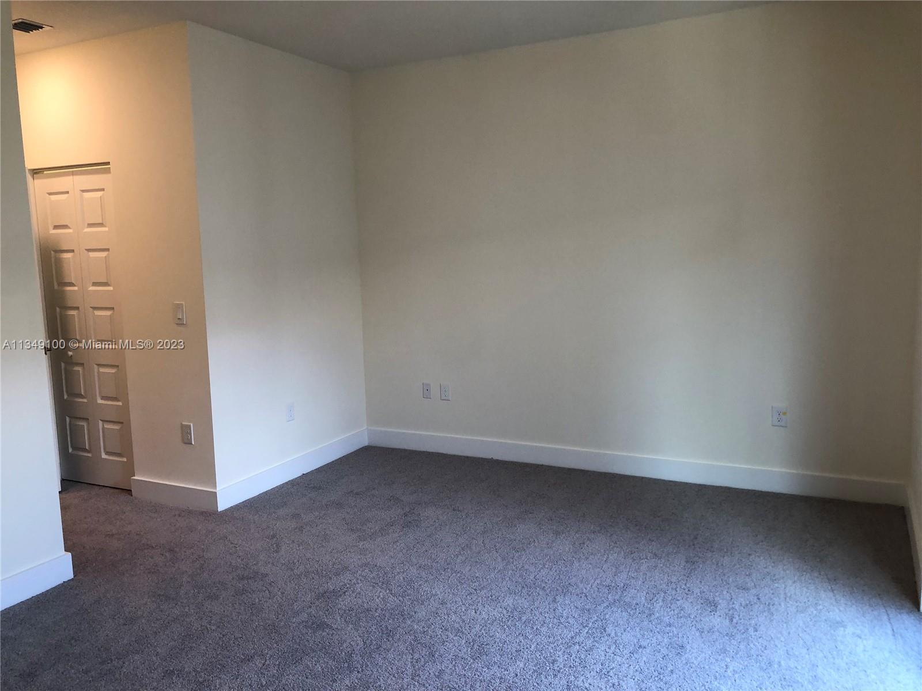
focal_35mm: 28
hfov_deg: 63.4
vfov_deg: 49.7
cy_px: 346
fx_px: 746
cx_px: 461
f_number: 1.8
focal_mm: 4
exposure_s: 1/30
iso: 25
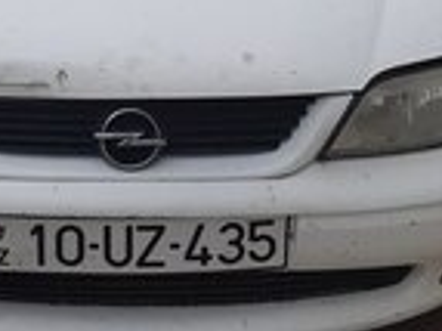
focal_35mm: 90
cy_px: -87
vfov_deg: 15.7
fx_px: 1148
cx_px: 130
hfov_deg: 21.7
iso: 40
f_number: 1.7
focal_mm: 3.93
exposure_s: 1/3731
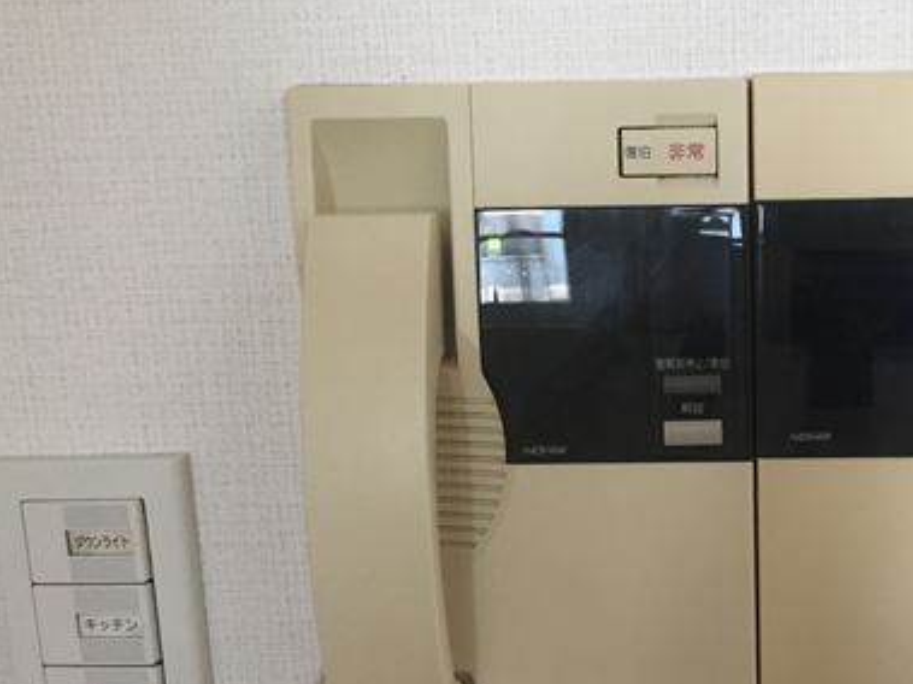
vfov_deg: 29.6
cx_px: 723
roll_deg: -0.2
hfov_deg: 37.6
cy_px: 376
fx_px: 1292
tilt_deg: -11.3
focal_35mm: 49
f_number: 2.2
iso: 64
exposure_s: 1/33
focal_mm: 4.15
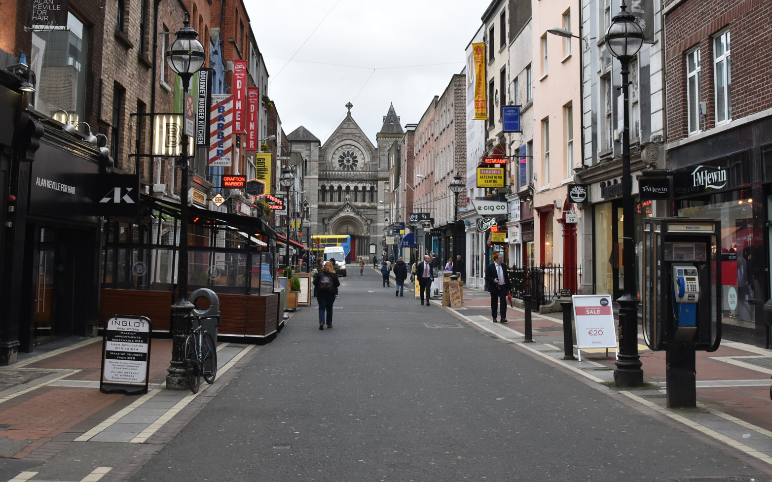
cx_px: 356
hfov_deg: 45.2
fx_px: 926
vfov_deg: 29.0
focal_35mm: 44
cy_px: 160
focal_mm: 22
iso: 640
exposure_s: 1/200
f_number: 7.1
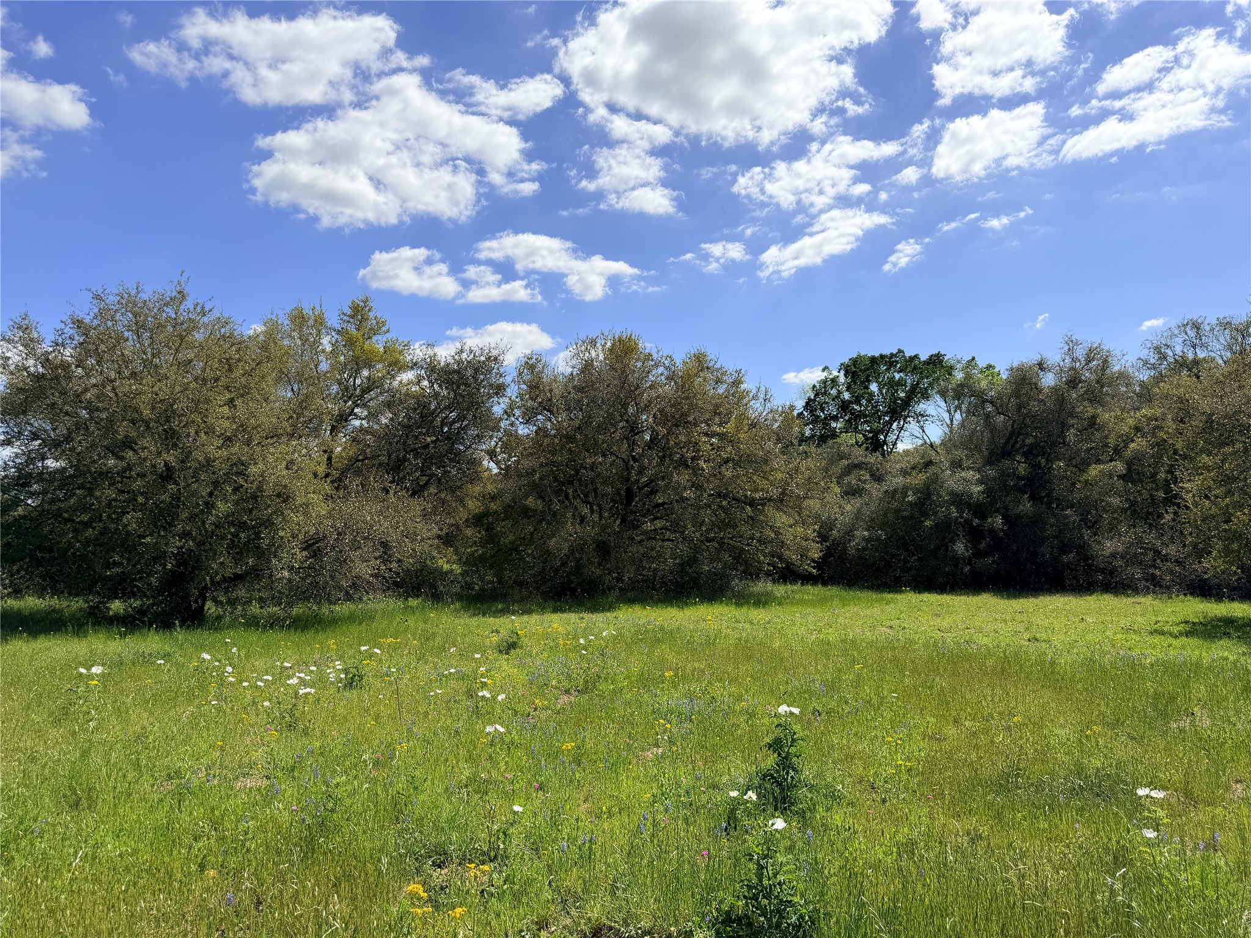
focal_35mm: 24
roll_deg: +2.7
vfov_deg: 56.8
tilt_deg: +3.2
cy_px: 469
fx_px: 867
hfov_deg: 71.6
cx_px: 626
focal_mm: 6.76
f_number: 1.78
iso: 80
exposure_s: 1/7353
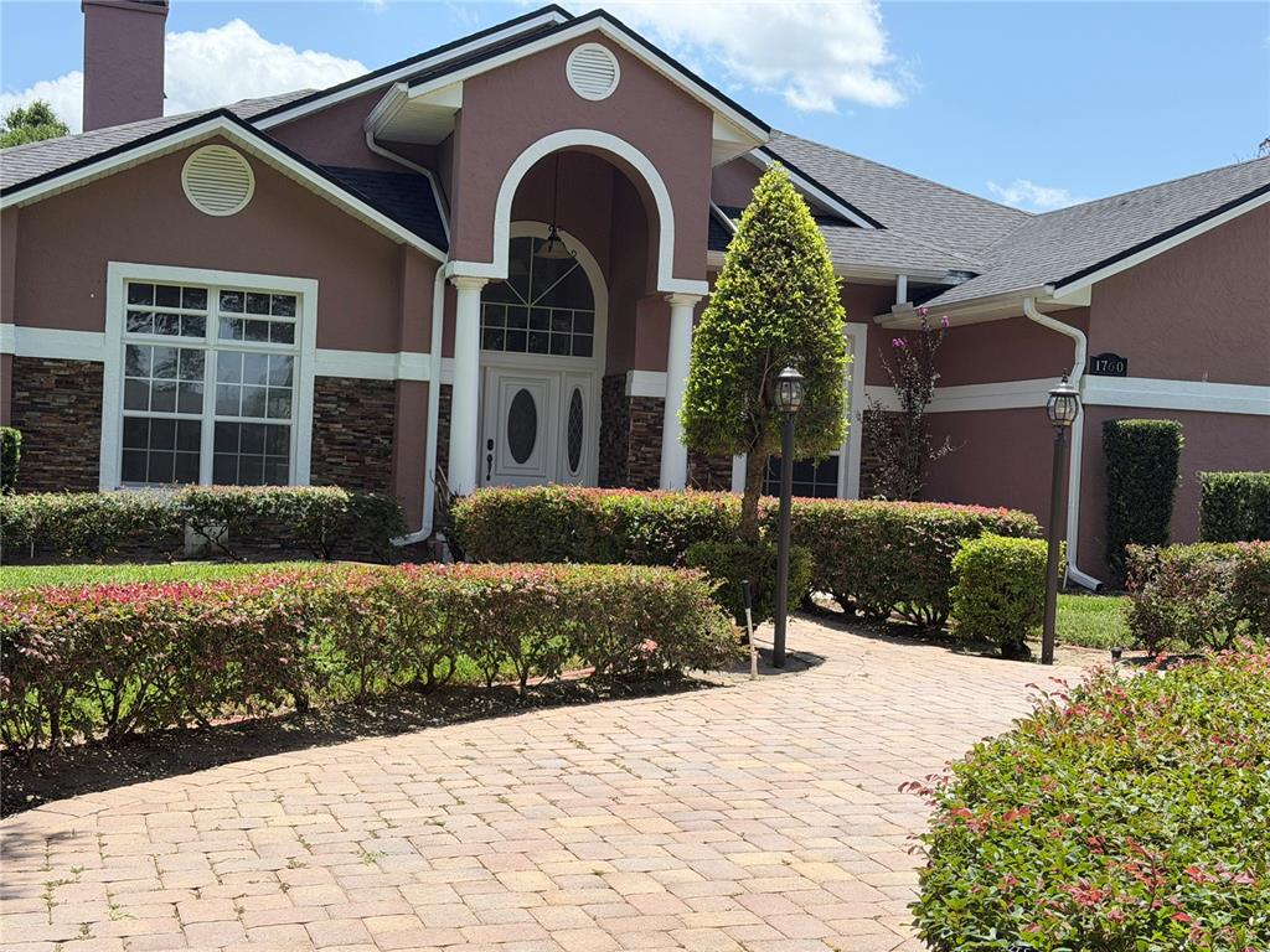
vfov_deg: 30.3
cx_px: 635
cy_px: 476
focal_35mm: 48
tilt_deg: -0.1
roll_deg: -2.4
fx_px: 1761
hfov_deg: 39.7
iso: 80
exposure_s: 1/3534
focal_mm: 6.76
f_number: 1.78
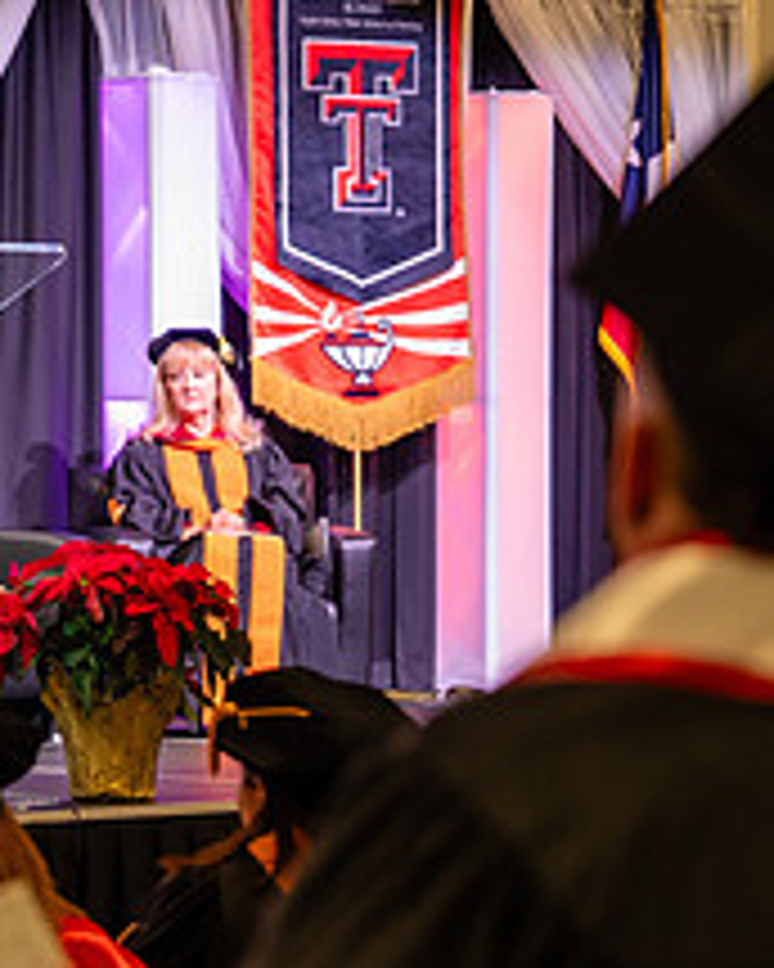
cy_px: 547
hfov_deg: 8.6
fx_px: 5154
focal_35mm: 180
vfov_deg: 10.7
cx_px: 122
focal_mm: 70
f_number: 2.8
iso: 1000
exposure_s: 1/200
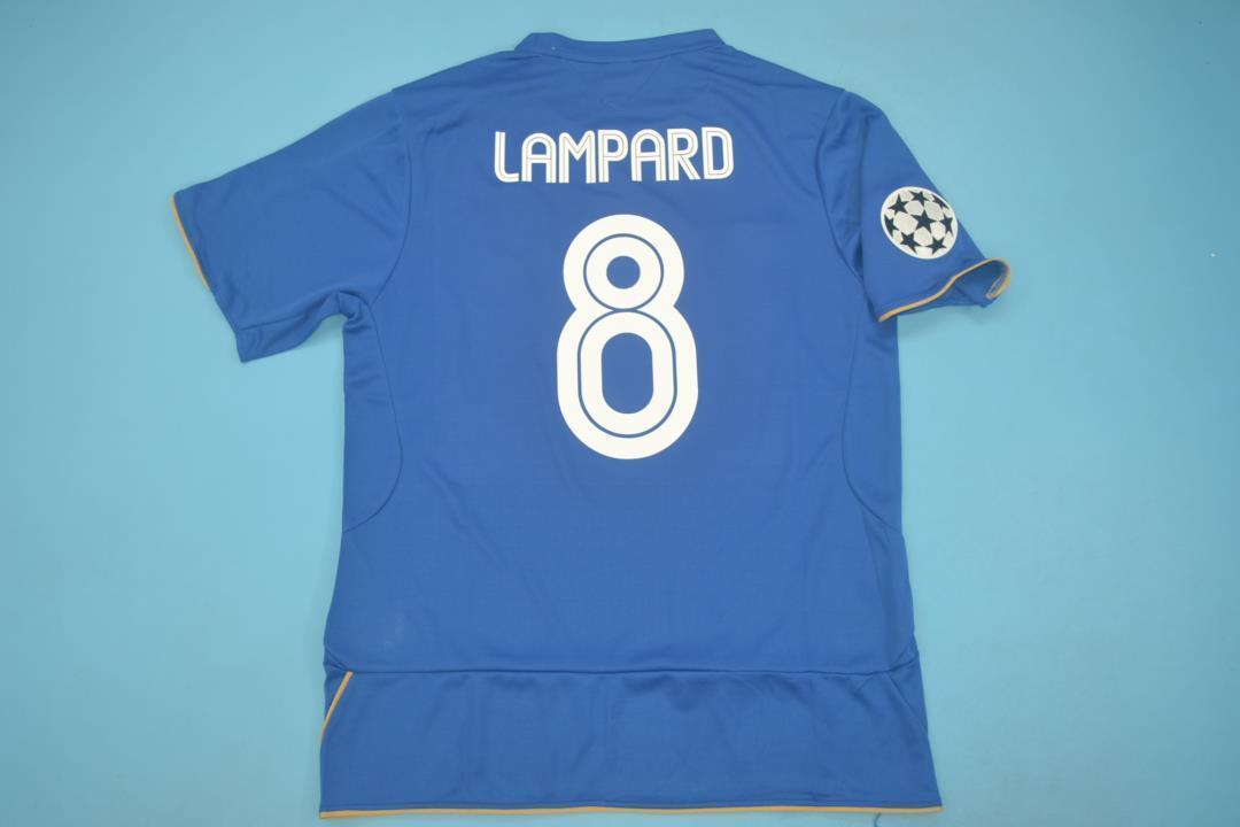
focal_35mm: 30
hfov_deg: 61.9
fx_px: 1033
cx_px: 620
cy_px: 414
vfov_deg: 43.6
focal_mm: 20
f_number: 3.8
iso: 200
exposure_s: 1/125
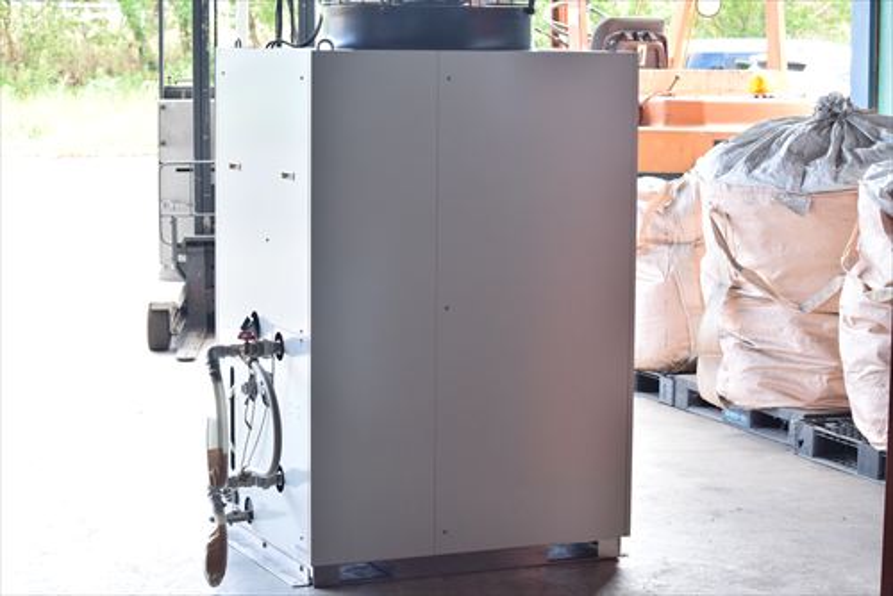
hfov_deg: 24.6
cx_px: 446
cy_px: 298
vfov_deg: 16.6
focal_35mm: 82
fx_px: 2048
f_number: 6.3
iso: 1250
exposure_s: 1/250
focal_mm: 55
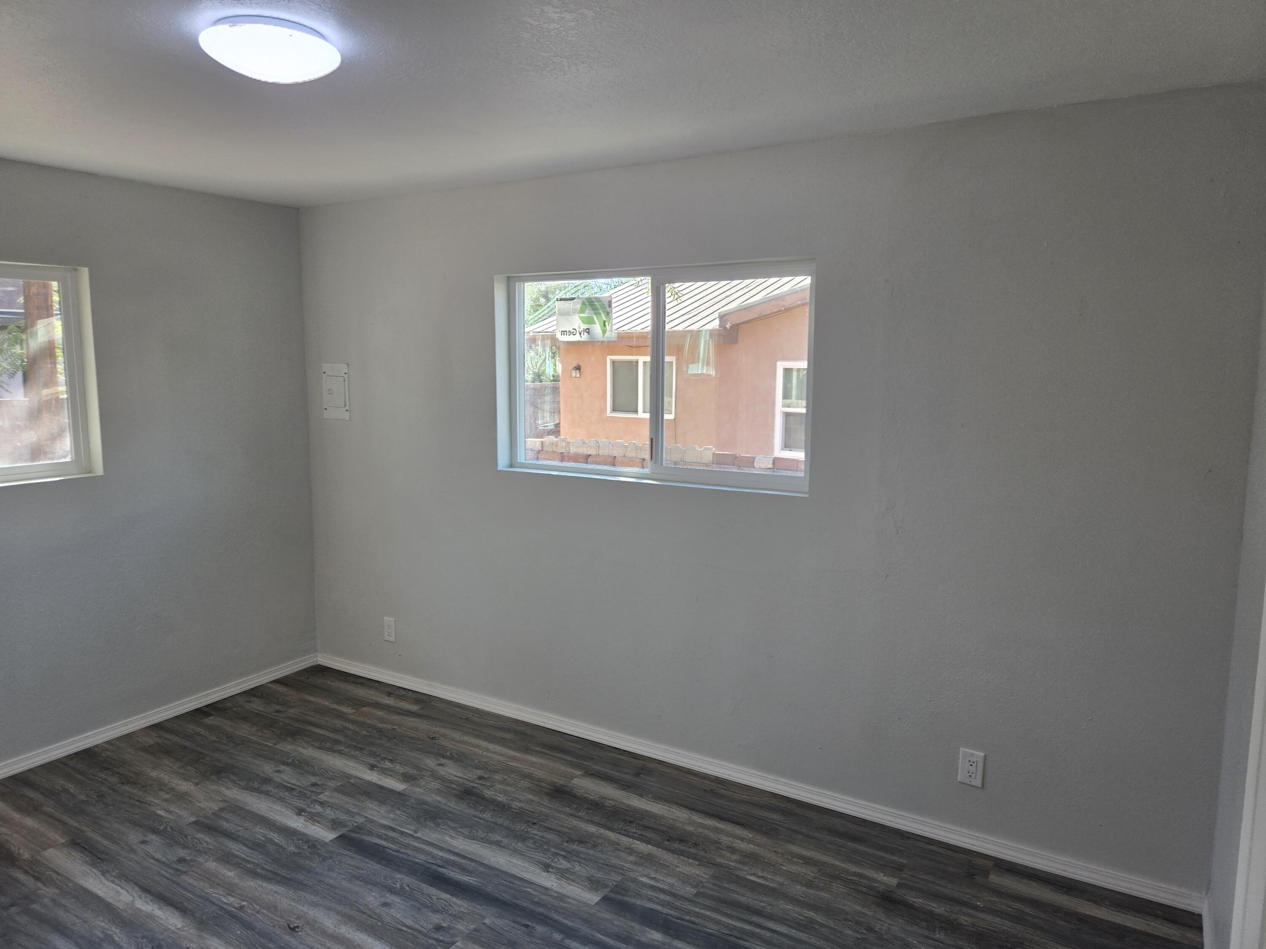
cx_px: 633
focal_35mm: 23
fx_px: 841
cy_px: 474
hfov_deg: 73.9
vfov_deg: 58.9
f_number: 1.8
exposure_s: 1/120
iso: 50
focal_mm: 5.4
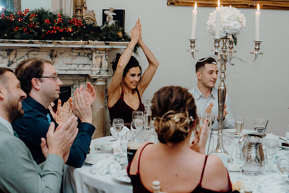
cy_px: 96
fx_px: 562
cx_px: 144
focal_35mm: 70
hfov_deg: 28.8
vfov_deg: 19.5
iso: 2500
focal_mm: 47
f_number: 3.5
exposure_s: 1/160
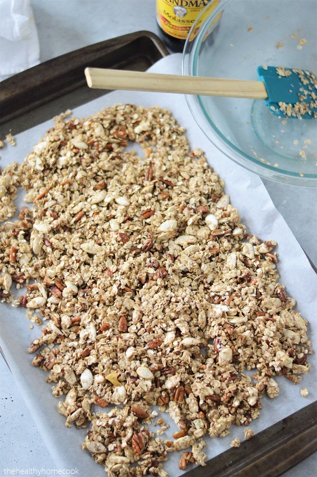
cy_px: 238
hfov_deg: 18.2
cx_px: 158
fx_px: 992
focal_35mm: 75
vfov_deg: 27.0
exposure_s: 1/500
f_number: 2
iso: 2200
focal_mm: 50
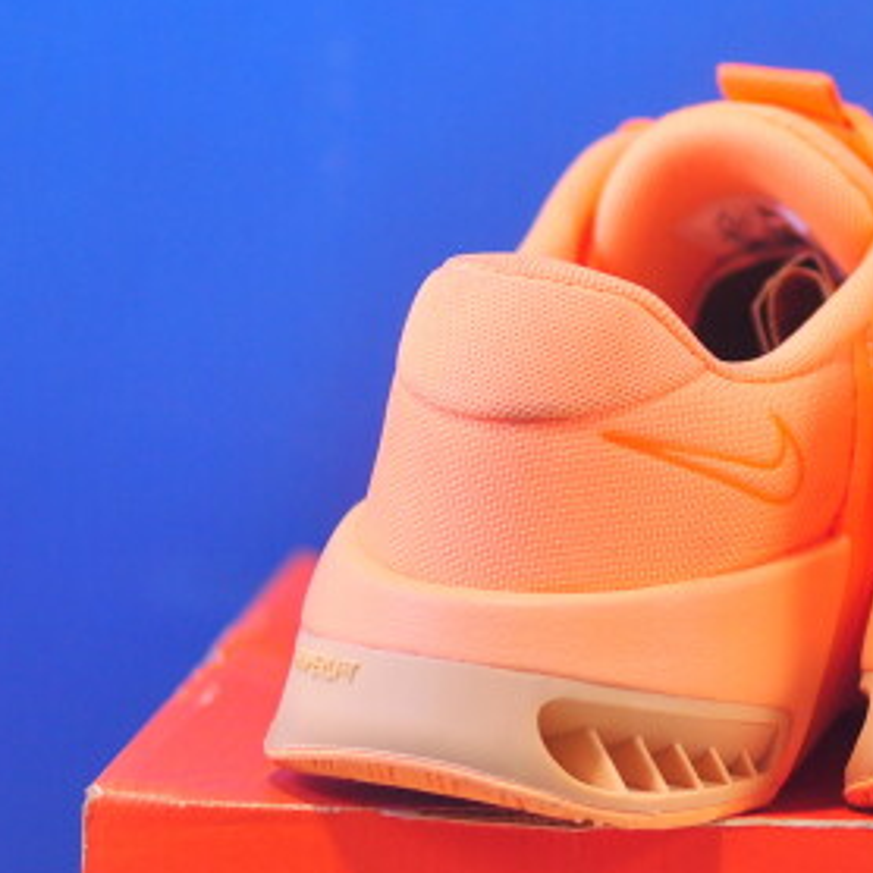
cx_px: 1118
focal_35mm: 183
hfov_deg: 9.4
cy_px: 146
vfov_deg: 9.5
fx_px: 5221
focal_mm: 50
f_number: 2.2
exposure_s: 1/320
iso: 250
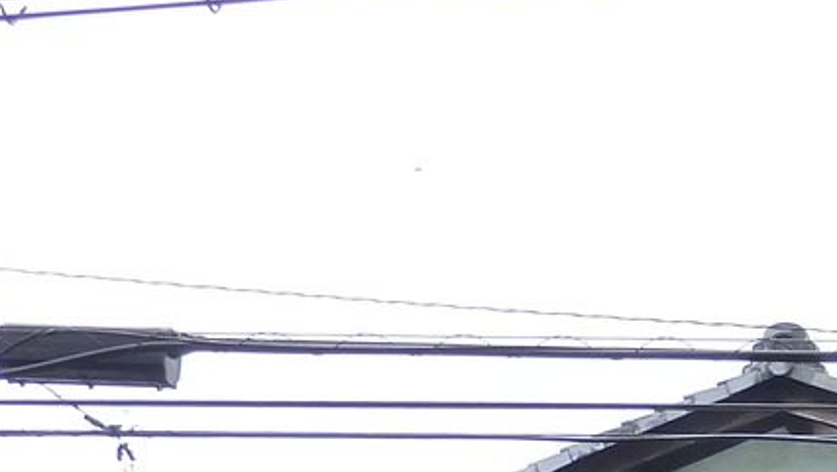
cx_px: 1468
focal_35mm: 131
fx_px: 2908
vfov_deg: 8.5
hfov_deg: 14.5
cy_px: 1133
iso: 200
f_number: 4
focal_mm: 5.3
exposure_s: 1/160
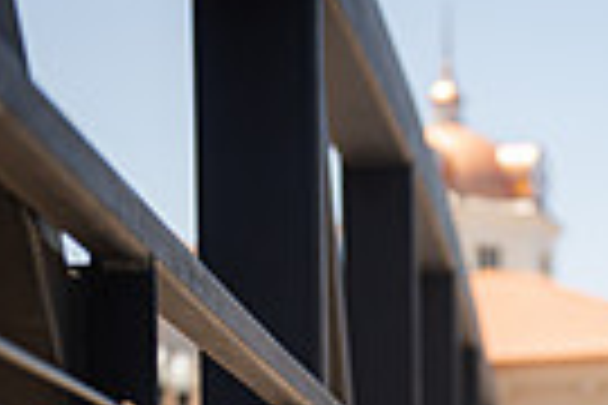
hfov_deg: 12.2
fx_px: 2820
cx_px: 556
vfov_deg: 7.7
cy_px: 914
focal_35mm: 167
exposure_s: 1/1000
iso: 160
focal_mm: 50
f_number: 3.5
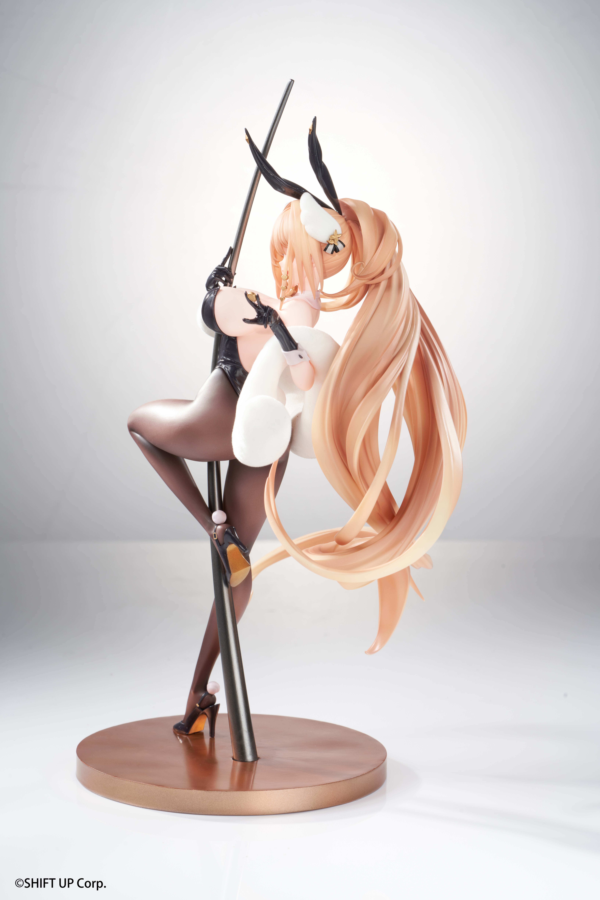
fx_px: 2250
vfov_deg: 22.6
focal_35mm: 90
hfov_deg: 15.2
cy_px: 450
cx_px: 300
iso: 100
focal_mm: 90
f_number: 16
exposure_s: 1/13
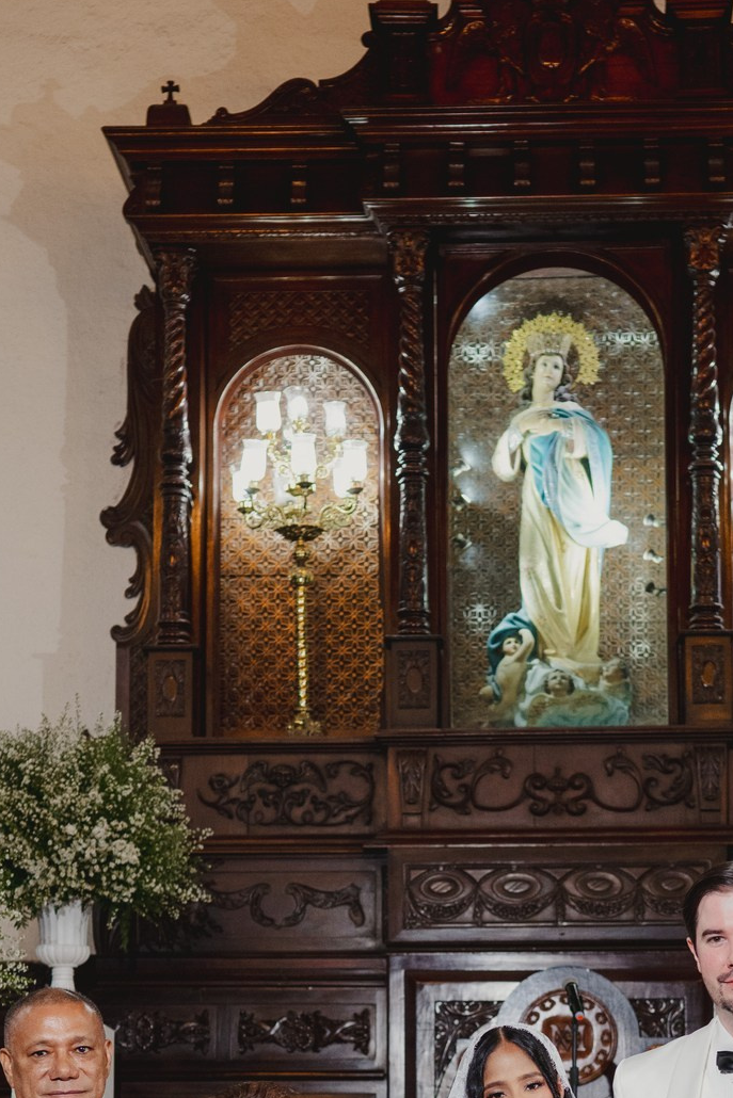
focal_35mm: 87
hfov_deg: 15.7
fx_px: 2656
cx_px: 486
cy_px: 1008
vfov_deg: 22.7
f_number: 3.2
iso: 1000
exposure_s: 1/125
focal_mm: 35
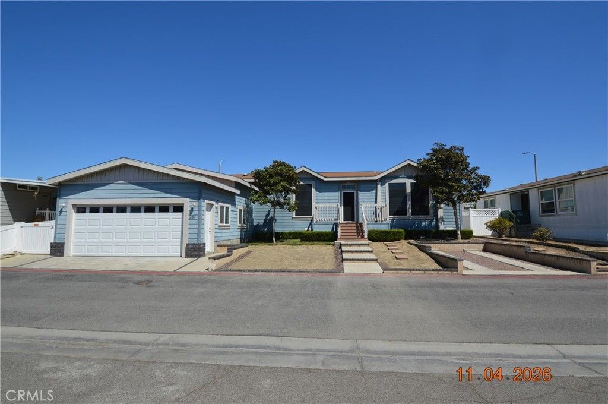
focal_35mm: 16
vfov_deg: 71.9
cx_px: 304
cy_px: 202
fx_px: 278
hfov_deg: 95.1
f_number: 9
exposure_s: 1/320
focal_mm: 11
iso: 100
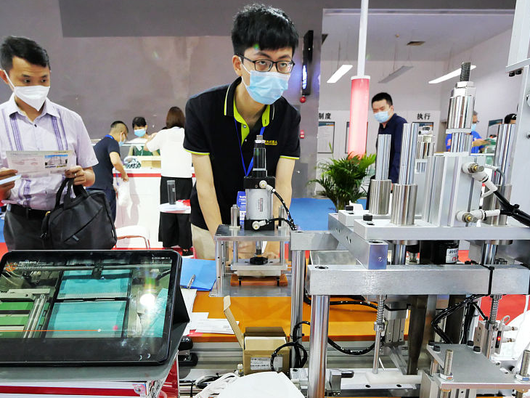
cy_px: 252
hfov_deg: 73.9
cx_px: 256
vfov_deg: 58.1
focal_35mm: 23
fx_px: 352
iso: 1600
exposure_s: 1/125
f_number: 4
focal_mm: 7
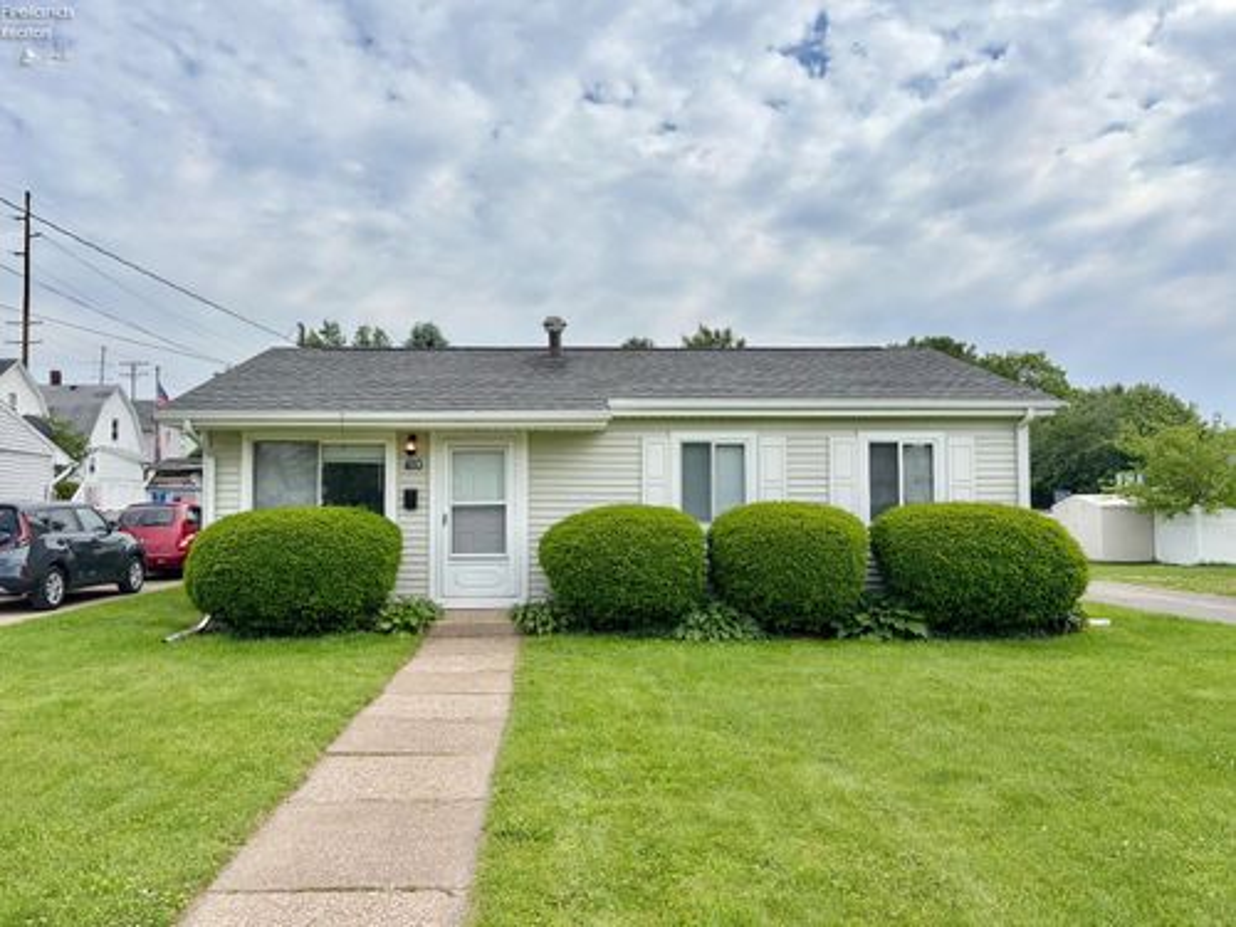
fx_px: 928
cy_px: 464
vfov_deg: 53.1
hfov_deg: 67.3
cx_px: 618
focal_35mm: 26
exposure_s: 1/4329
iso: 50
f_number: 1.6
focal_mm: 5.96
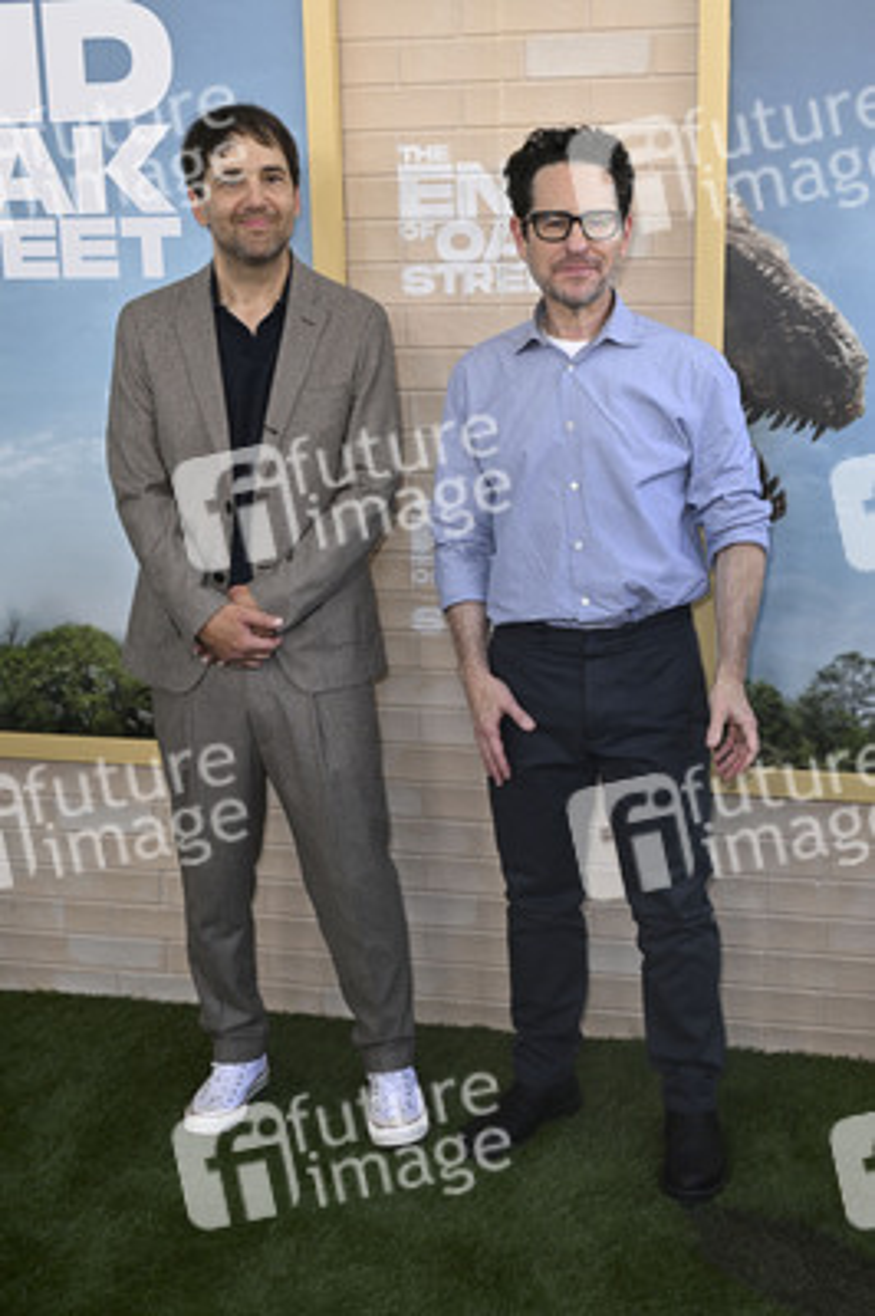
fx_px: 1534
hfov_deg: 31.8
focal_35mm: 42
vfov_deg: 46.4
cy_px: 658
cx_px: 438
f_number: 6.3
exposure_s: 1/250
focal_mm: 42
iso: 640
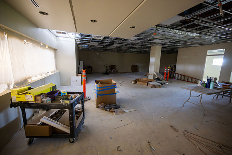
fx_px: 90
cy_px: 78
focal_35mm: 14
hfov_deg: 104.2
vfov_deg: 81.2
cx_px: 116
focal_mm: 14
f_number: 4
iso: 8000
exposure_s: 1/100
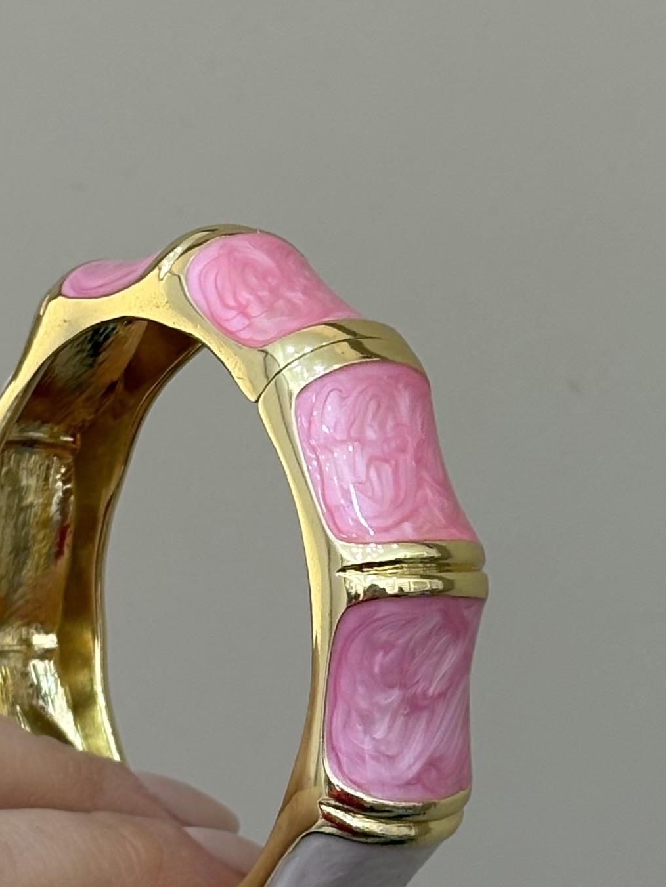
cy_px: 562
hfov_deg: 14.8
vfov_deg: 19.6
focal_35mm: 100
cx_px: 198
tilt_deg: +4.6
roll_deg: +0.9
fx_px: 2565
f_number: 1.6
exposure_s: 1/100
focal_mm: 5.96
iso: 50
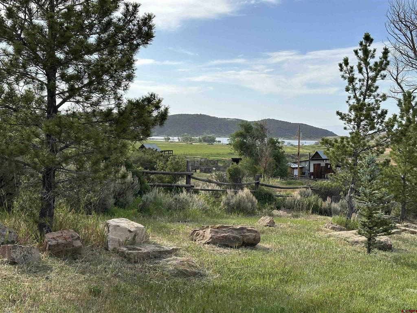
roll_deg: -0.8
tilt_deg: -2.3
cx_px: 208
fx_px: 578
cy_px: 156
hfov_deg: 39.7
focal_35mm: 48
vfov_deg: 30.3
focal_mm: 6.86
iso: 64
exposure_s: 1/3257
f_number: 1.78
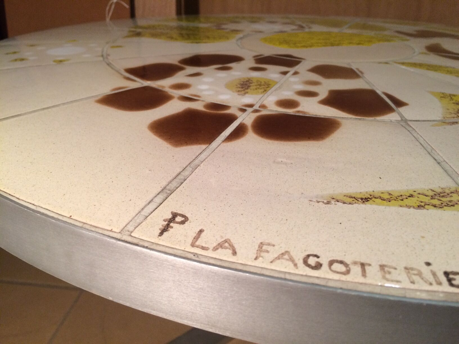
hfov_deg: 61.7
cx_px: 230
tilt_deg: -27.6
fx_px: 385
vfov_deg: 48.2
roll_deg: -0.5
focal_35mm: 29
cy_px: 172
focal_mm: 4.15
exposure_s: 1/33
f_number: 2.2
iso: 80
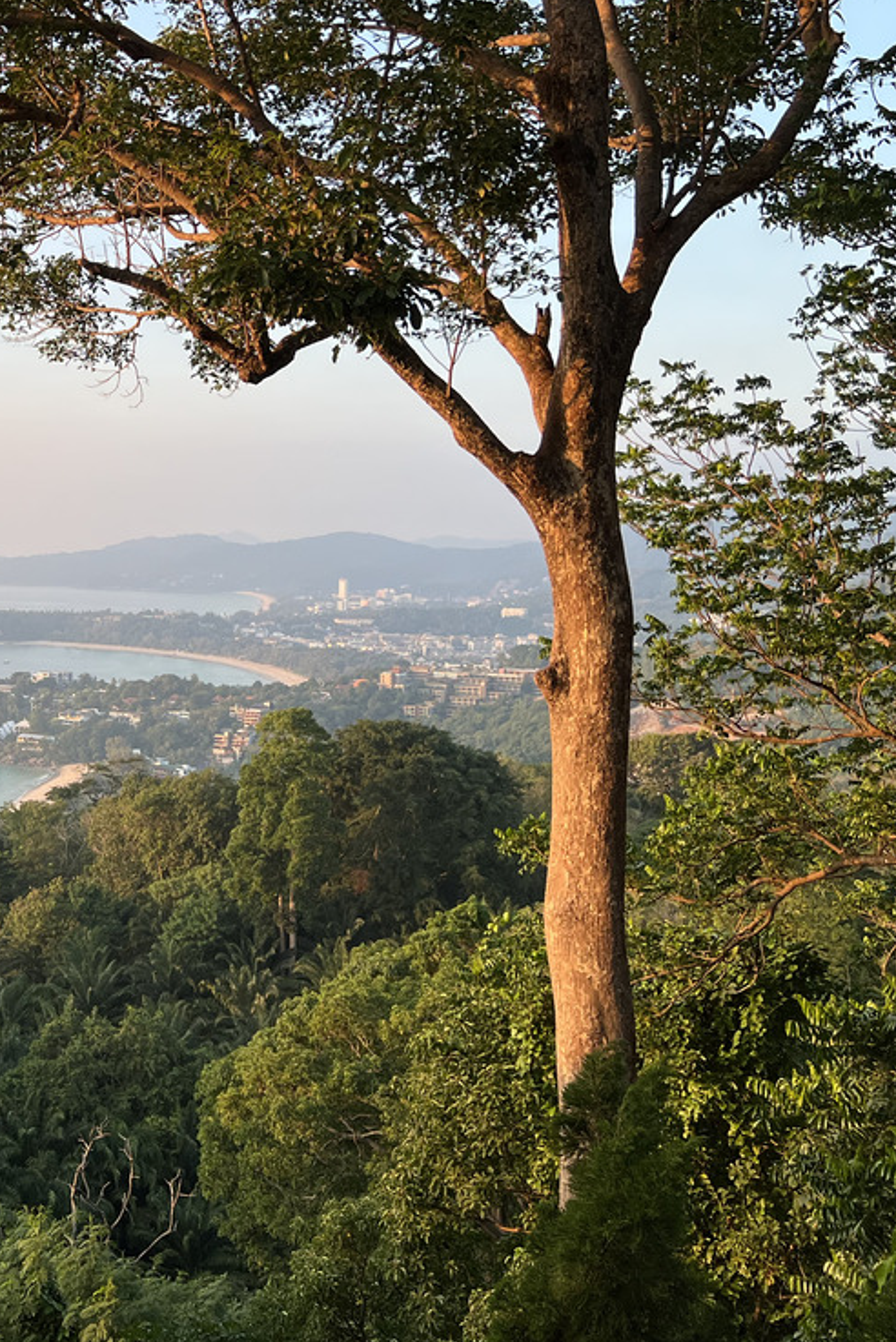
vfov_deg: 44.2
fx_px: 1641
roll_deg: -0.6
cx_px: -40
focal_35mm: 44
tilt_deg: +0.4
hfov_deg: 28.3
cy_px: 532
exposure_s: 1/791
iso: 50
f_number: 1.5
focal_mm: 5.7
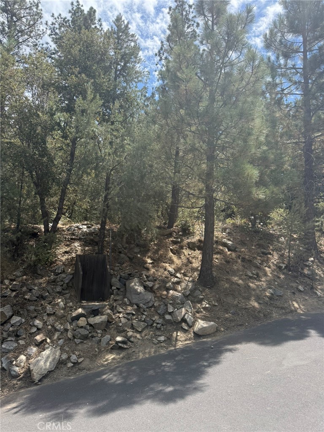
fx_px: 300
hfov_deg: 56.8
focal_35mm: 24
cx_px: 162
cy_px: 216
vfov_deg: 71.6
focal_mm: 6.76
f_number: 1.78
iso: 100
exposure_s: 1/2703
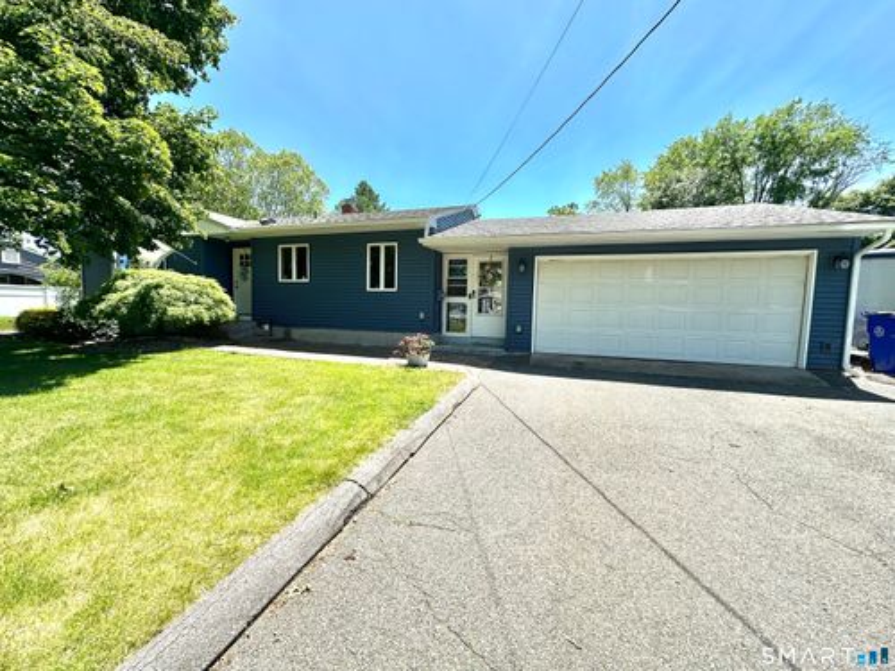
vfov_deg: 85.7
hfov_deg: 102.1
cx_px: 448
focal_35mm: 14
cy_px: 336
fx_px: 362
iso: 40
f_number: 2.2
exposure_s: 1/988
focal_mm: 2.22
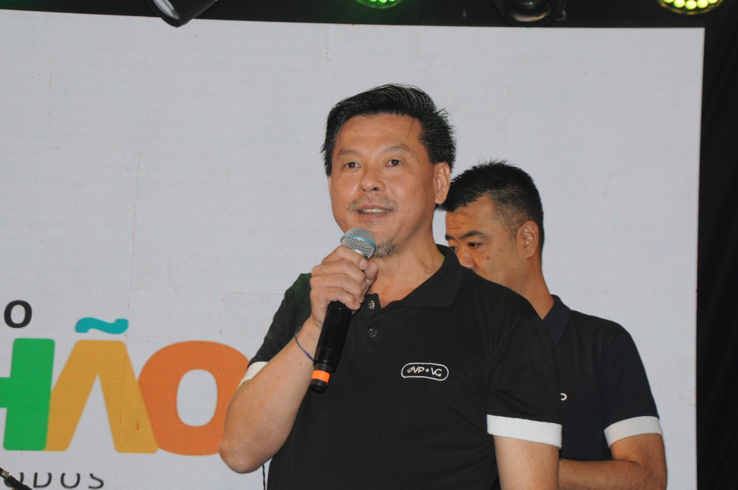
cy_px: 245
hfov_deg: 23.4
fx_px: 1781
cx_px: 369
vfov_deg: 15.7
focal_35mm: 87
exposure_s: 1/200
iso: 800
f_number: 9
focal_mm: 58
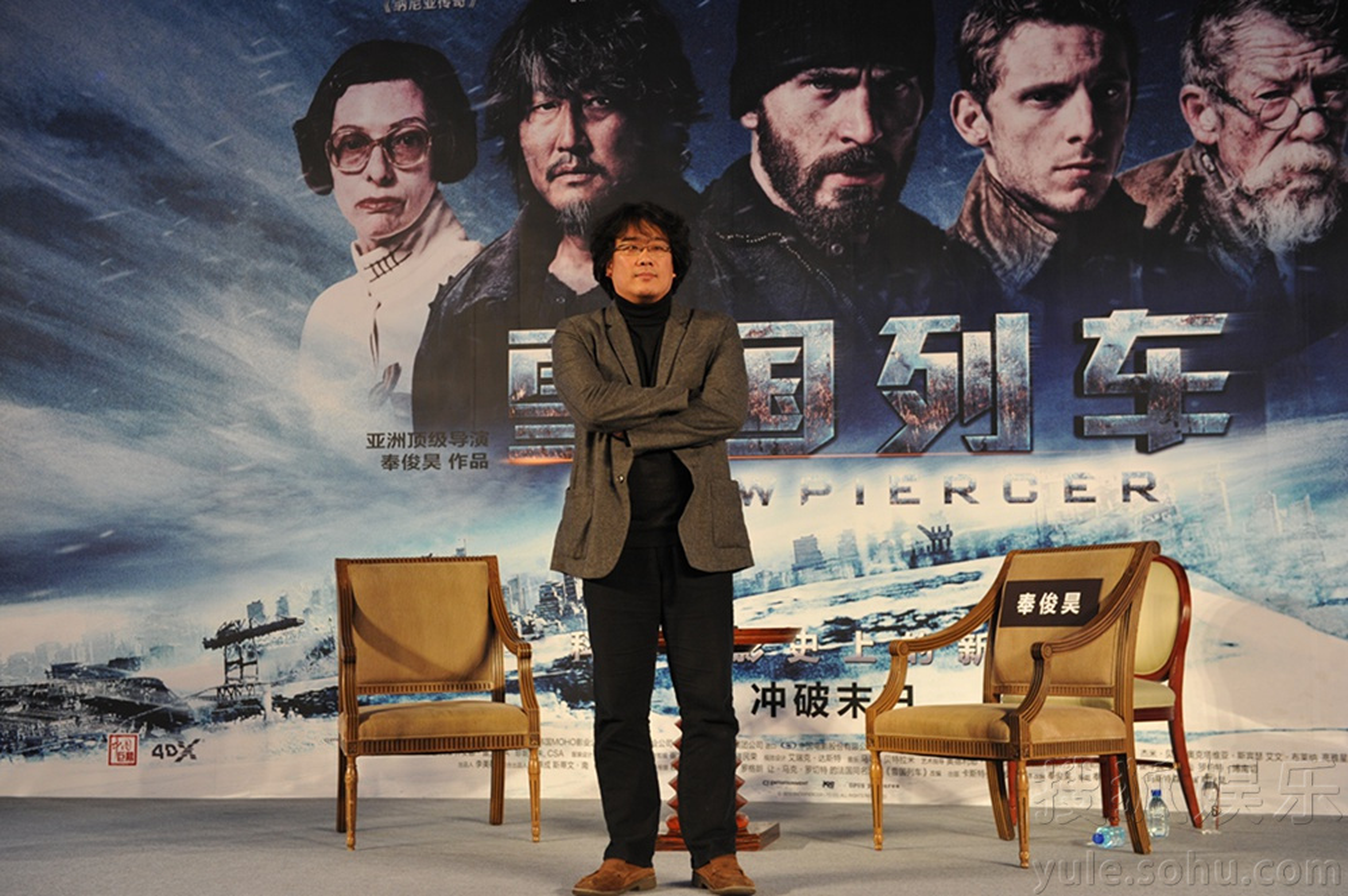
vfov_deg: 24.6
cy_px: 448
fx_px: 2058
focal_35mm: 55
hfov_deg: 36.3
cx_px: 674
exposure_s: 1/500
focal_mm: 55
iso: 2000
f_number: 3.5
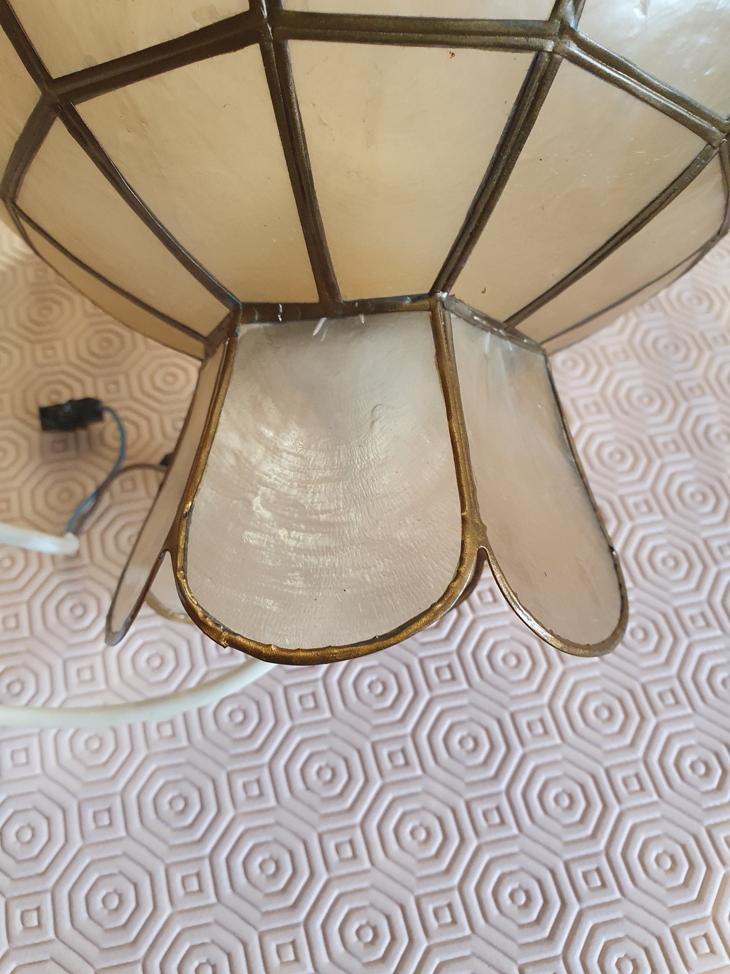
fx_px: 731
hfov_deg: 53.1
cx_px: 365
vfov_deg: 67.3
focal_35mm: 26
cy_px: 487
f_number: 2.4
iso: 400
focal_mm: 4.32
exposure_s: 1/50
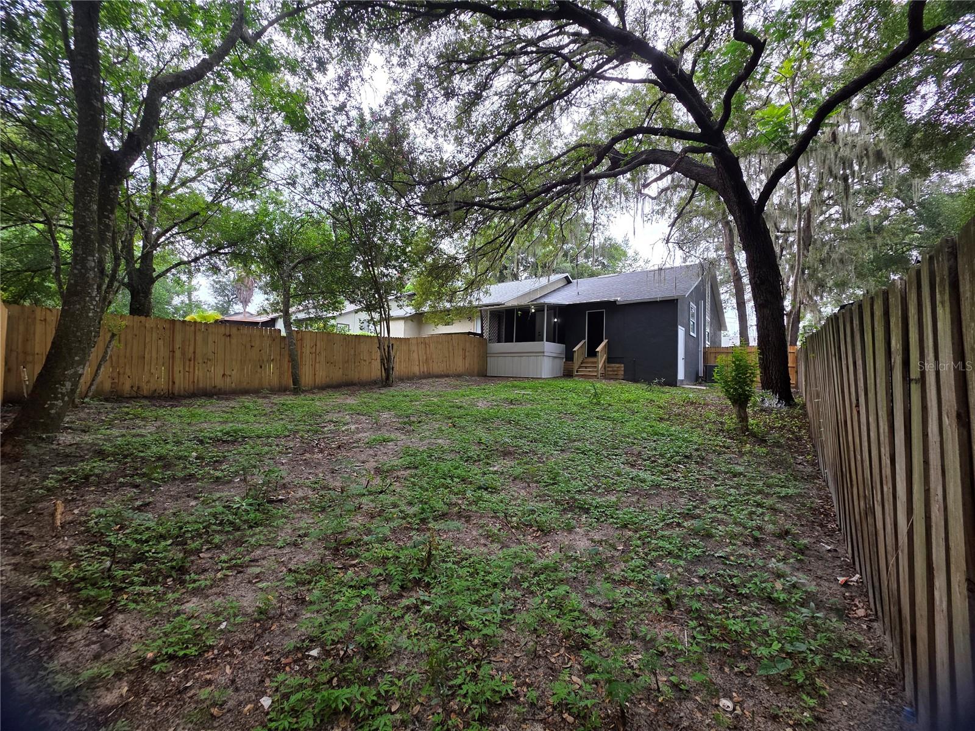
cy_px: 366
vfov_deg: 89.9
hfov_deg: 106.2
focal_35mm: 13
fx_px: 366
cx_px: 488
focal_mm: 2.2
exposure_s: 1/120
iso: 25
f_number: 1.9
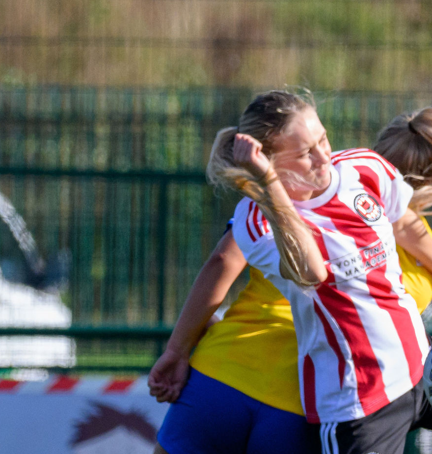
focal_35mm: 1180
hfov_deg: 1.4
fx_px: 17092
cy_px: 272
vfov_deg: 1.5
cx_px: 392
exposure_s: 1/2000
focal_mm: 230
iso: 720
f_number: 5
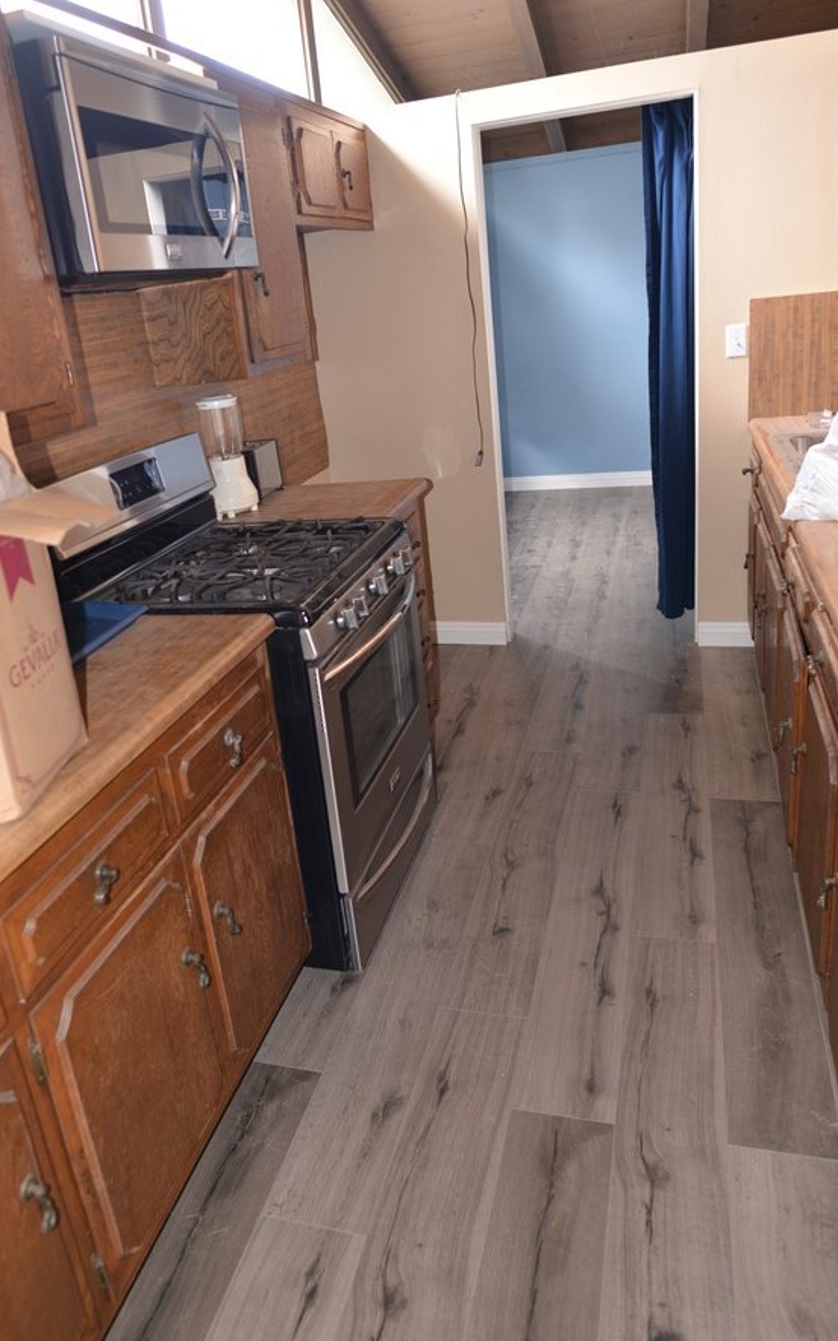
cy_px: 611
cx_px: 364
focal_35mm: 25
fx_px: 914
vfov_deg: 72.4
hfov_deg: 49.1
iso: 640
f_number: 2.8
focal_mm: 20
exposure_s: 1/60
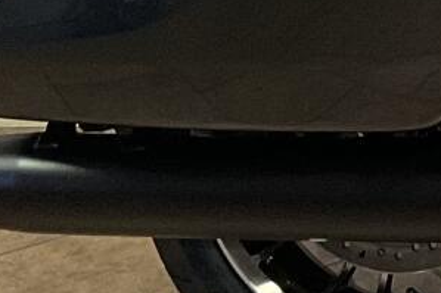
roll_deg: +1.0
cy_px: -424
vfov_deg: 6.4
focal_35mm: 202
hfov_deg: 9.3
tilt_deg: -11.6
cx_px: 994
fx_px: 2473
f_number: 1.8
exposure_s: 1/60
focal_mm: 3
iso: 50
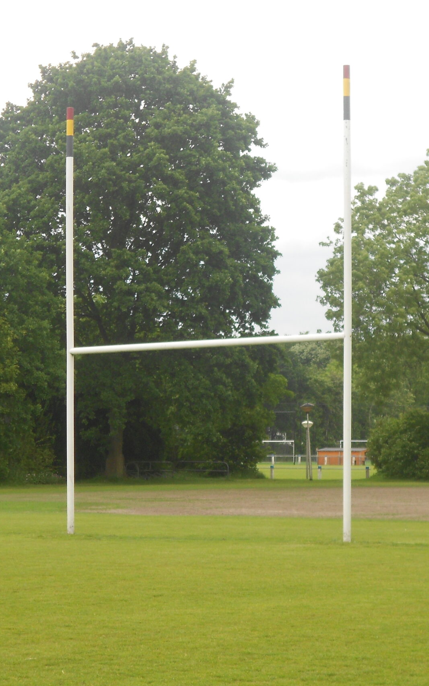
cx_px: 238
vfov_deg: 17.2
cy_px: 353
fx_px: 2264
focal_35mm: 121
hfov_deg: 10.8
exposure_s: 1/160
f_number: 5.8
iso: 80
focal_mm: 13.5
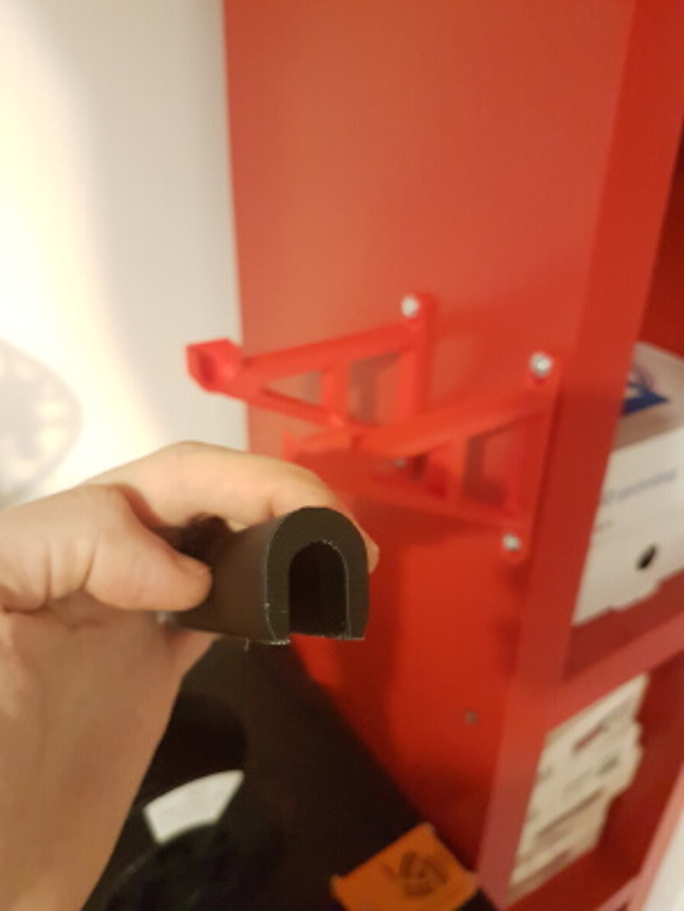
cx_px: 342
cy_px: 456
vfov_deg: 67.3
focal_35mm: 26
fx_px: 685
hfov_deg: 53.1
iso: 500
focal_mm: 4.2
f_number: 1.7
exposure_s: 1/10
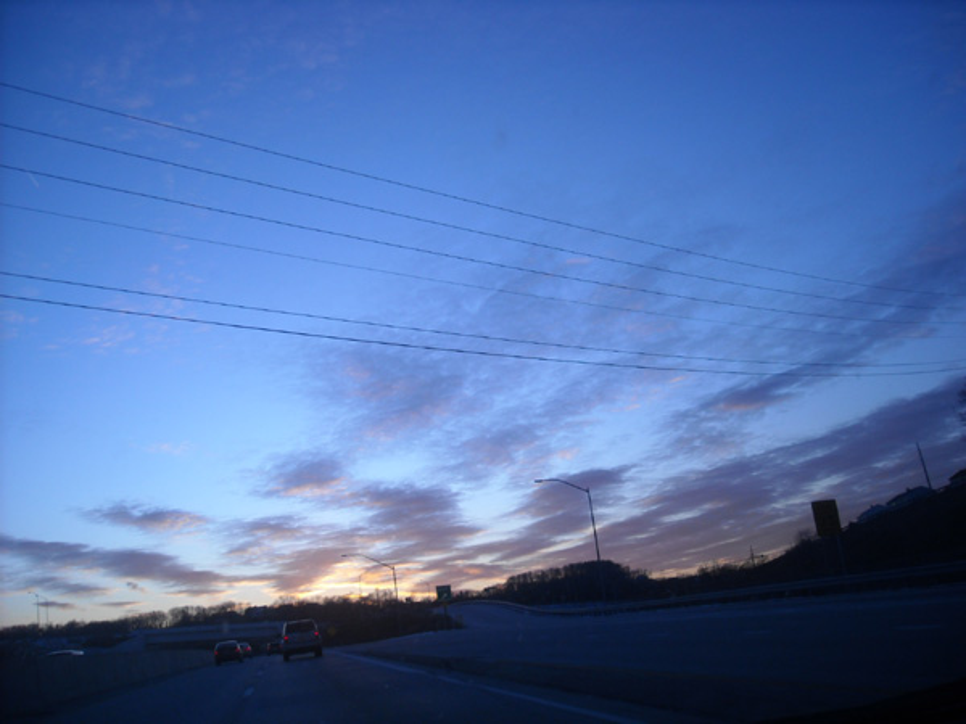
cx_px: 483
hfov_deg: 52.6
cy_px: 362
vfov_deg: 40.7
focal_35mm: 35
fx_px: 977
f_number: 2.8
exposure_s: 1/218
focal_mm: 5.7
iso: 64
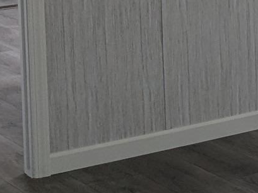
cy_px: -91
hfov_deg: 10.3
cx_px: 593
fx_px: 1260
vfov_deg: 8.6
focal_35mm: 169
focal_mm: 4.38
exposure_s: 1/190
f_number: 1.73
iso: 39
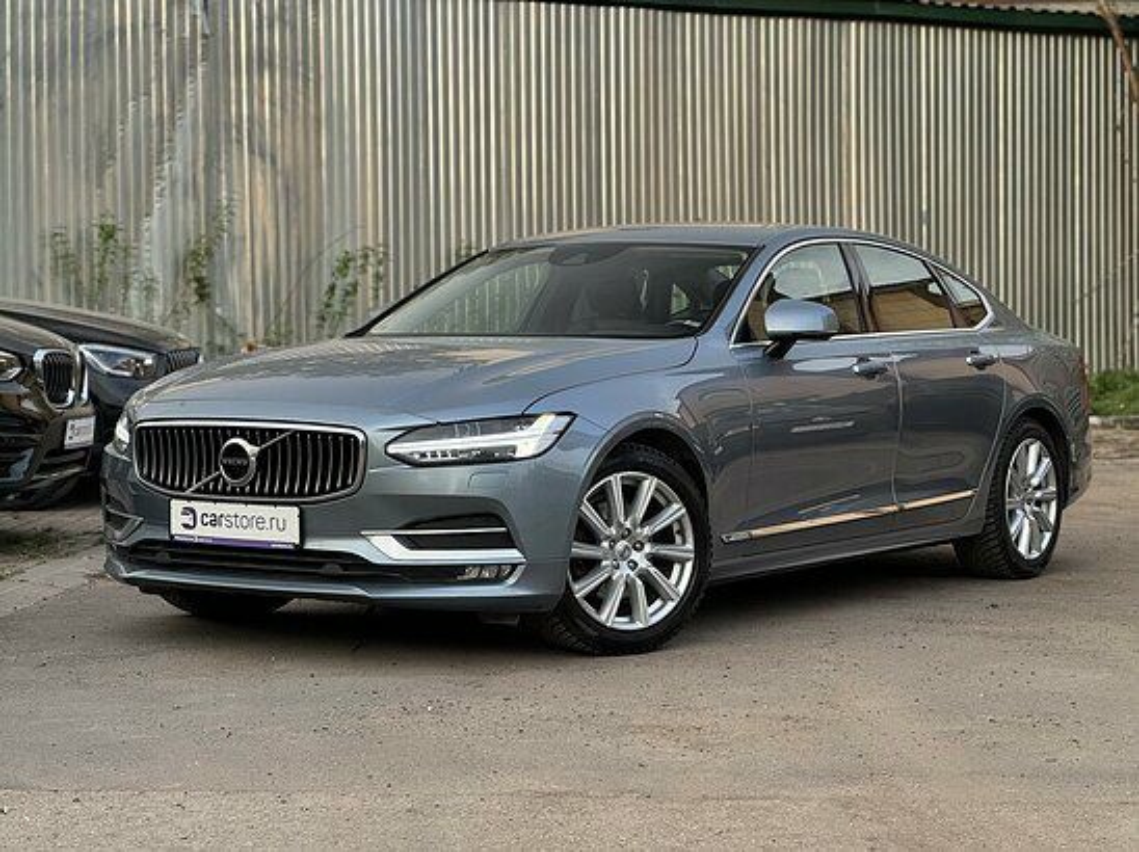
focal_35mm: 77
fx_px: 2531
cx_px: 570
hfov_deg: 25.4
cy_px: 426
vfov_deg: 19.1
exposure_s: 1/99
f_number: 2.8
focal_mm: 9
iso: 125
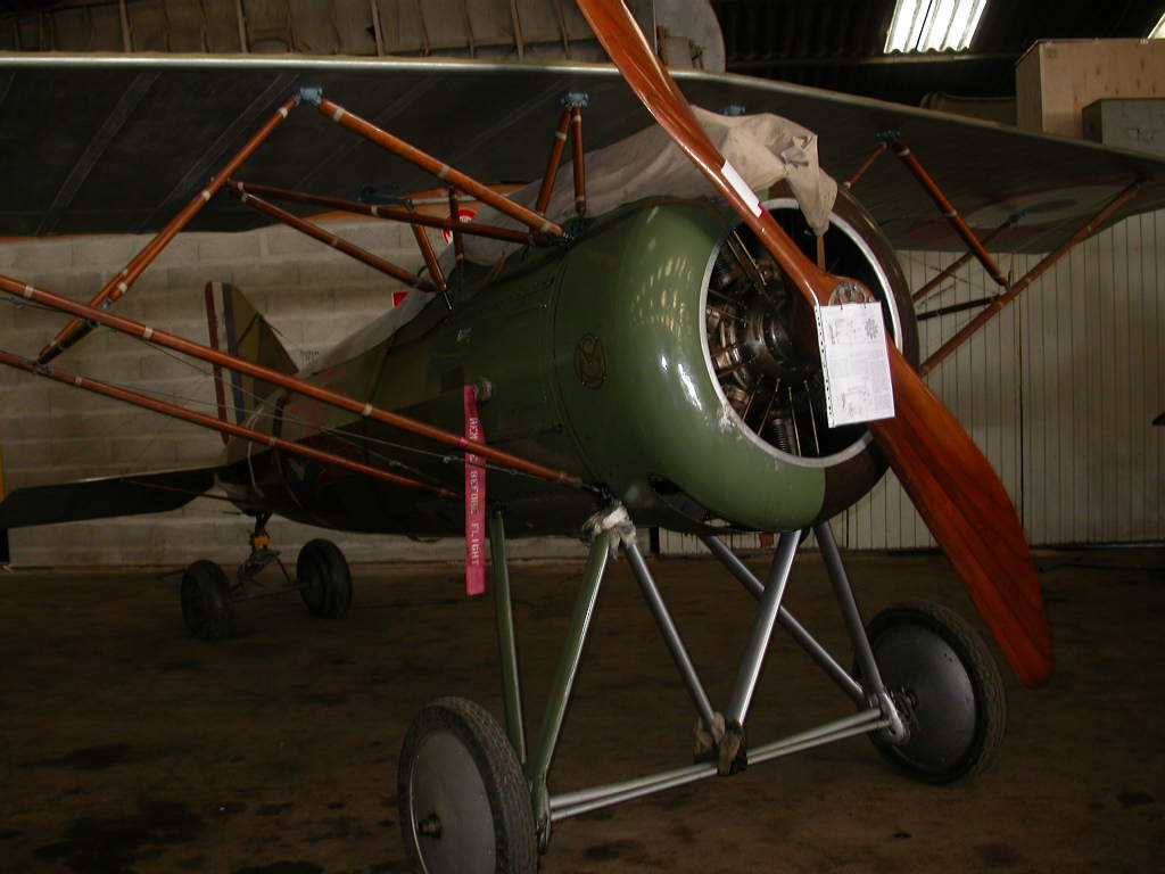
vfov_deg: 37.7
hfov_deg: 49.0
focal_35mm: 38
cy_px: 437
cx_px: 582
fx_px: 1279
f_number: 2.6
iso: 100
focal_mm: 7.85
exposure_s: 1/30
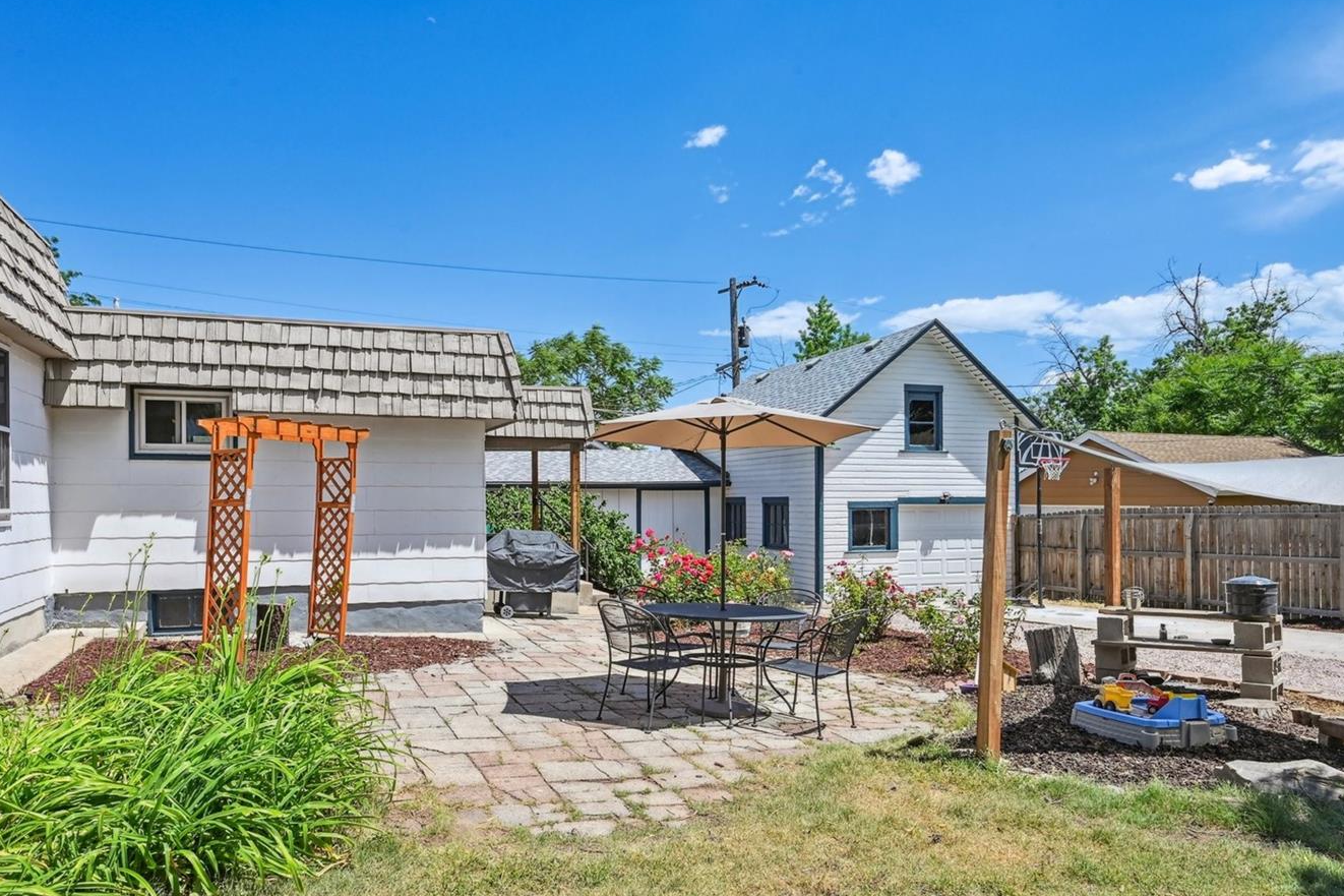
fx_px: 881
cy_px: 511
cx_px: 616
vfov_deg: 53.7
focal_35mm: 24
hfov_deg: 74.5
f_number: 11
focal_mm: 19.5
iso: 400
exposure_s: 1/640
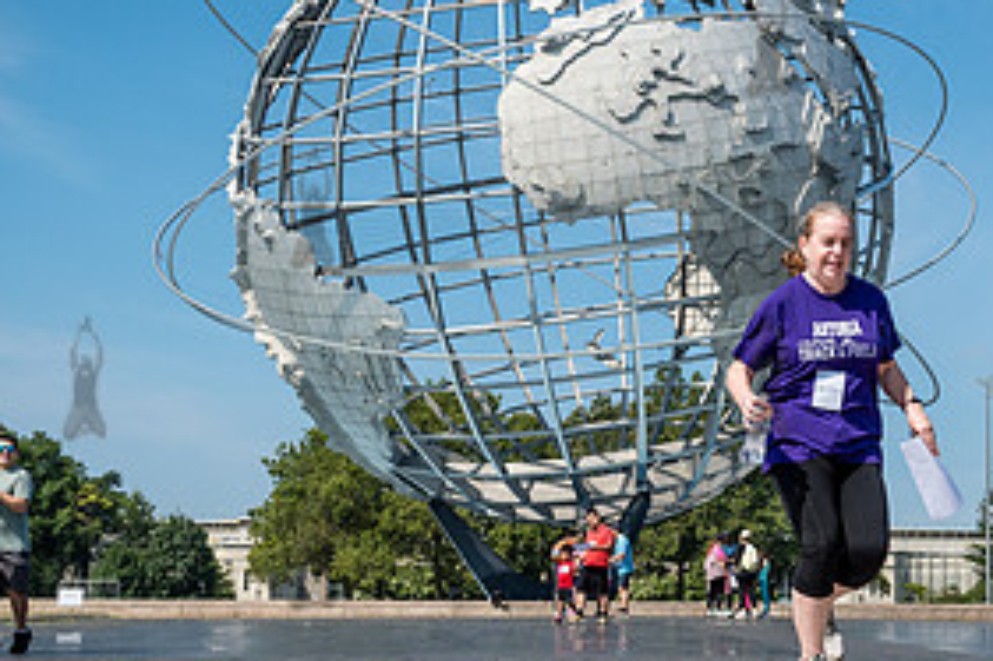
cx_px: 767
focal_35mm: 64
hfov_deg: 30.8
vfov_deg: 21.2
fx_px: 1764
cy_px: 376
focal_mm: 31
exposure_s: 1/2500
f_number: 5
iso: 400
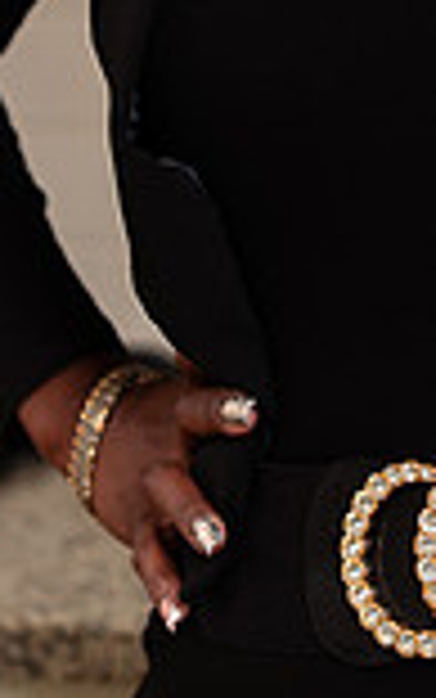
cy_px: -266
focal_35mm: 252
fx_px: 4787
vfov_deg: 8.2
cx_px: 490
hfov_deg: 5.2
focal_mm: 85
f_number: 2.8
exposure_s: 1/160
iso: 50
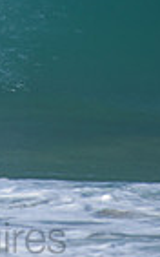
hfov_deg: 0.6
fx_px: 14673
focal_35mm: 2101
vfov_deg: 1.0
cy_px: -65
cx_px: -75
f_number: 5.6
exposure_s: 1/2000
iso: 200
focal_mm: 500
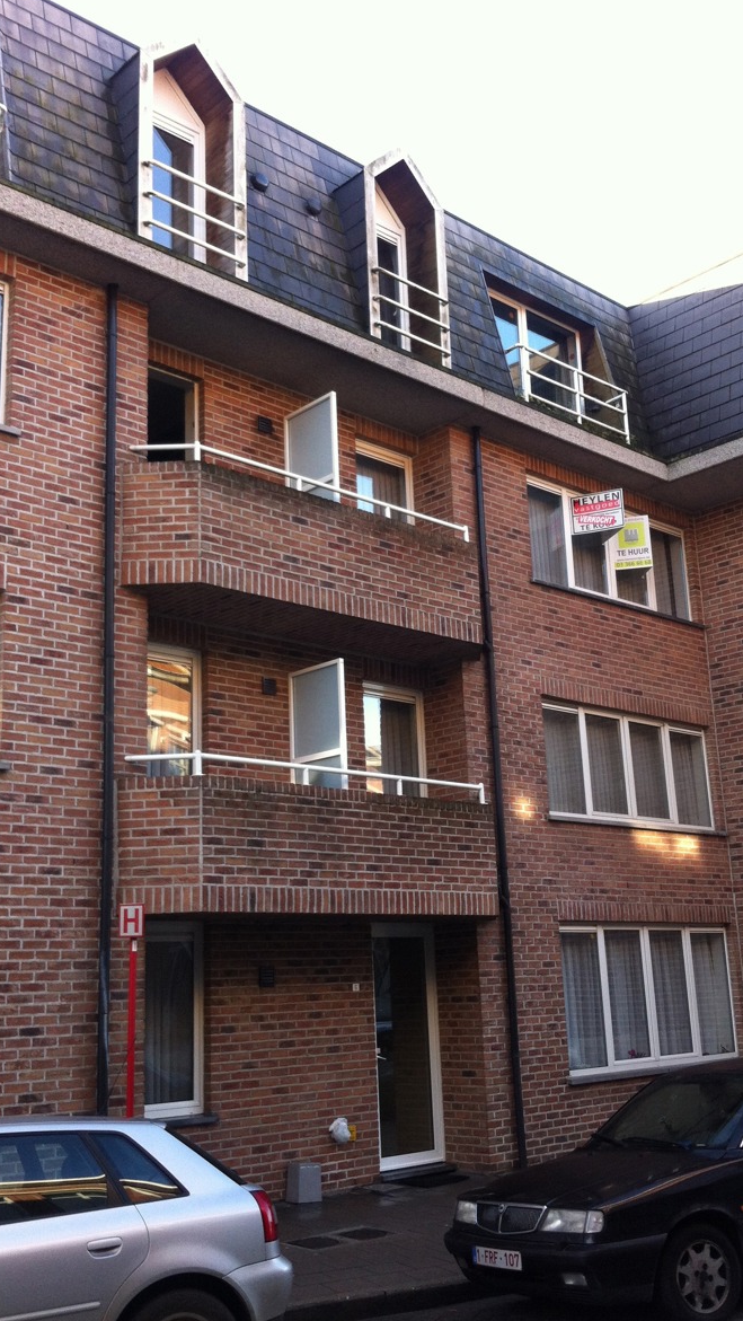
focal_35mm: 39
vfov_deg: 51.6
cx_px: 384
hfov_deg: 30.4
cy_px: 662
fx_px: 1365
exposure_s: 1/120
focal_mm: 3.85
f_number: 2.8
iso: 100
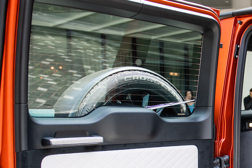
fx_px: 441
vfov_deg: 21.2
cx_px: 243
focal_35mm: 63
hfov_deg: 30.0
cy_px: 143
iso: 250
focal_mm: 27
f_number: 3.5
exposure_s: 1/500
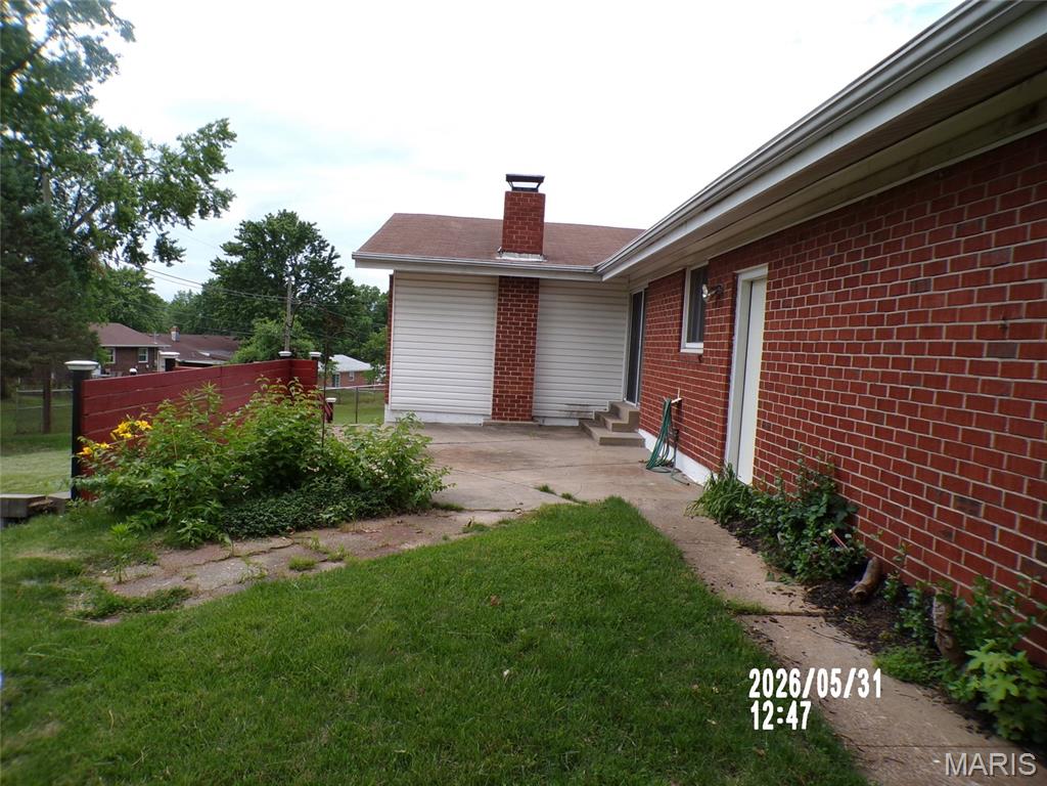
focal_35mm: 24
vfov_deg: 56.8
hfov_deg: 71.6
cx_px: 524
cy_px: 393
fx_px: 726
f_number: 4.4
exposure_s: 1/400
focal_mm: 4.3
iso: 100
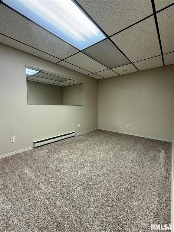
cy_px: 116
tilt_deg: -5.7
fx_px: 94
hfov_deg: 85.6
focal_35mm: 14
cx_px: 87
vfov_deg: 102.1
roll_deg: +3.8
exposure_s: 1/60
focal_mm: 2.22
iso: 250
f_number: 2.2
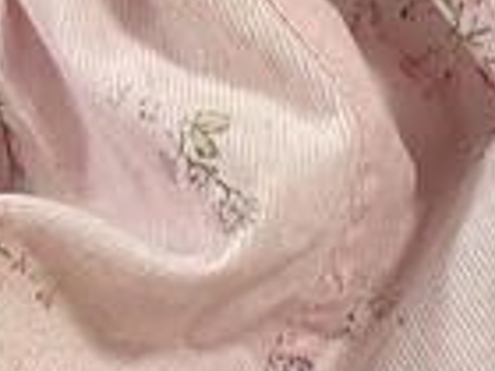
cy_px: -261
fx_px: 2617
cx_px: 315
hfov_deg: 10.8
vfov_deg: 7.9
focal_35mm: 183
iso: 125
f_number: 1.6
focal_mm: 5.1
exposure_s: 1/50
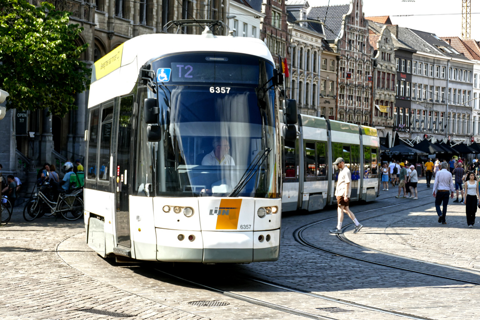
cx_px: 240
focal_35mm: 86
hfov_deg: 23.6
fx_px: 1147
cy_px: 160
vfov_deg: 15.9
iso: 125
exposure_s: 1/500
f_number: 3.8
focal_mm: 31.4
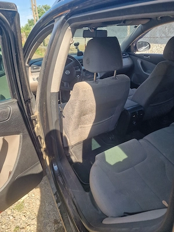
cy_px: 116
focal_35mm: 23
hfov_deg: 58.9
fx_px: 154
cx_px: 87
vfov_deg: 73.9
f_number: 1.8
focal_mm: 6.4
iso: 50
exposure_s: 1/263
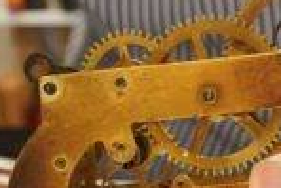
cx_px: 273
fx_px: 1508
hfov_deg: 10.6
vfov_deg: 7.1
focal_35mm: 193
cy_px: 56
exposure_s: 1/50
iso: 1600
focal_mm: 28
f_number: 4.5
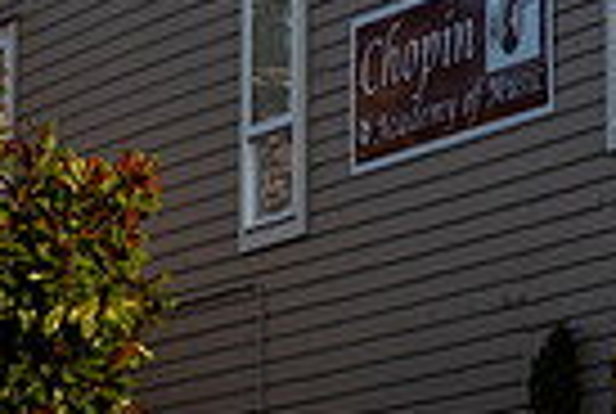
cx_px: 1364
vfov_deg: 5.0
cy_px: -216
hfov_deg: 7.2
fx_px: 4681
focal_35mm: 273
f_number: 4
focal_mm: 60
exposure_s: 1/1000
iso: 100
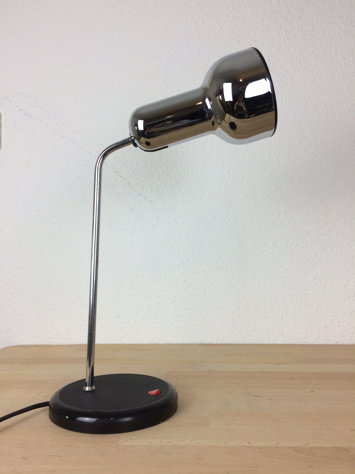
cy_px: 237
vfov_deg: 61.7
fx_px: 397
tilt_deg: +0.7
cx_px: 178
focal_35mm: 29
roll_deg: +1.9
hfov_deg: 48.2
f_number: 2.2
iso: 50
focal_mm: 4.15
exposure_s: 1/100
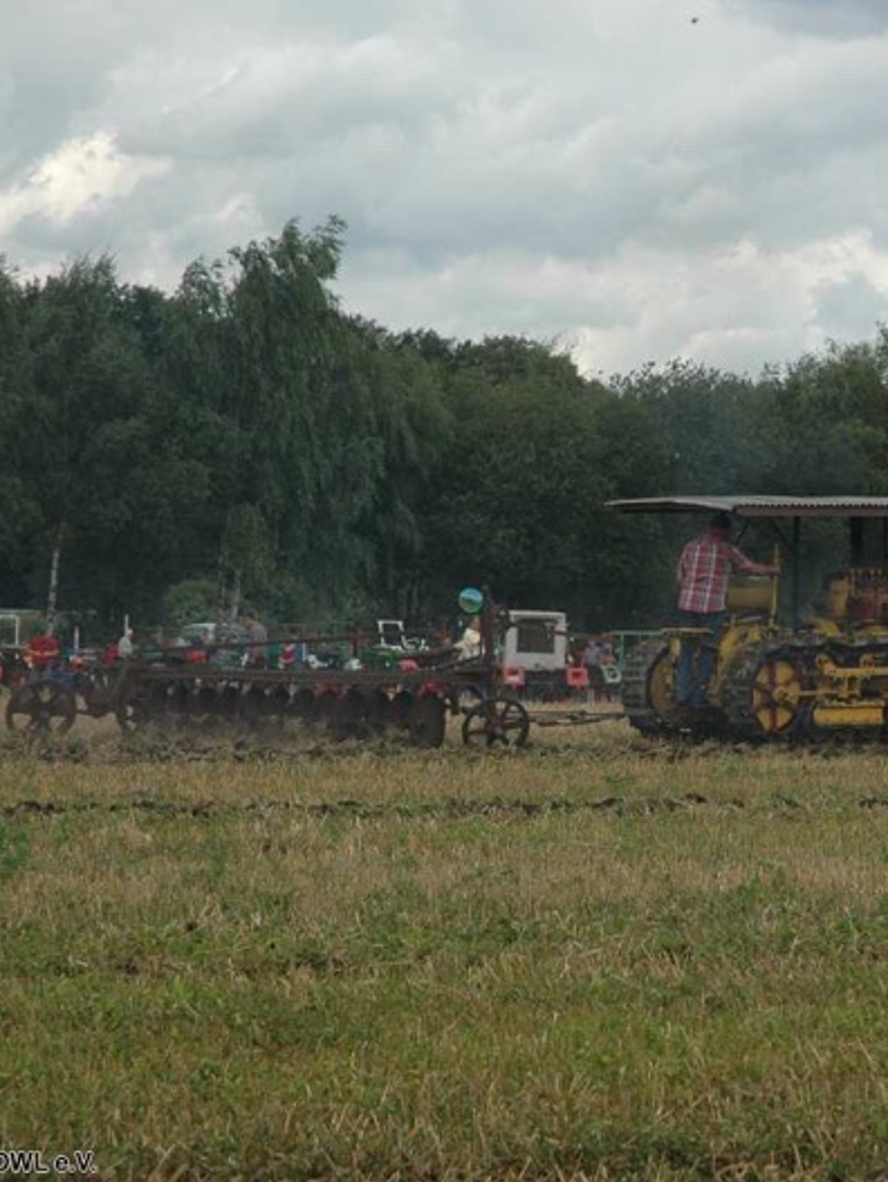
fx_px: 5227
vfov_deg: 12.9
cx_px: 659
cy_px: 592
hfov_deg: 9.7
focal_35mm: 153
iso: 400
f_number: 7.1
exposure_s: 1/500
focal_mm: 70
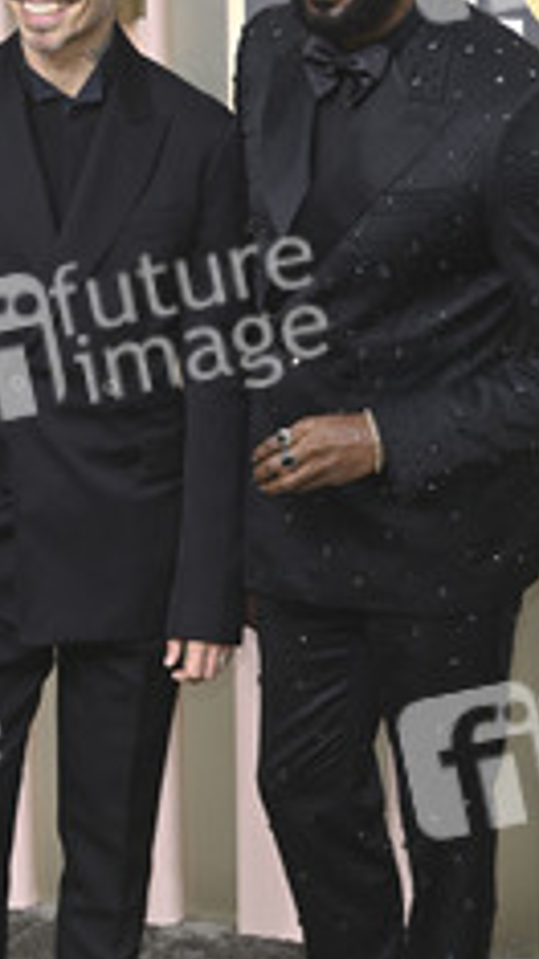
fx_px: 3078
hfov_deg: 10.0
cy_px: 539
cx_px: 237
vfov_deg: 17.7
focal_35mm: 121
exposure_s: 1/200
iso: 250
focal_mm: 68
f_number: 8
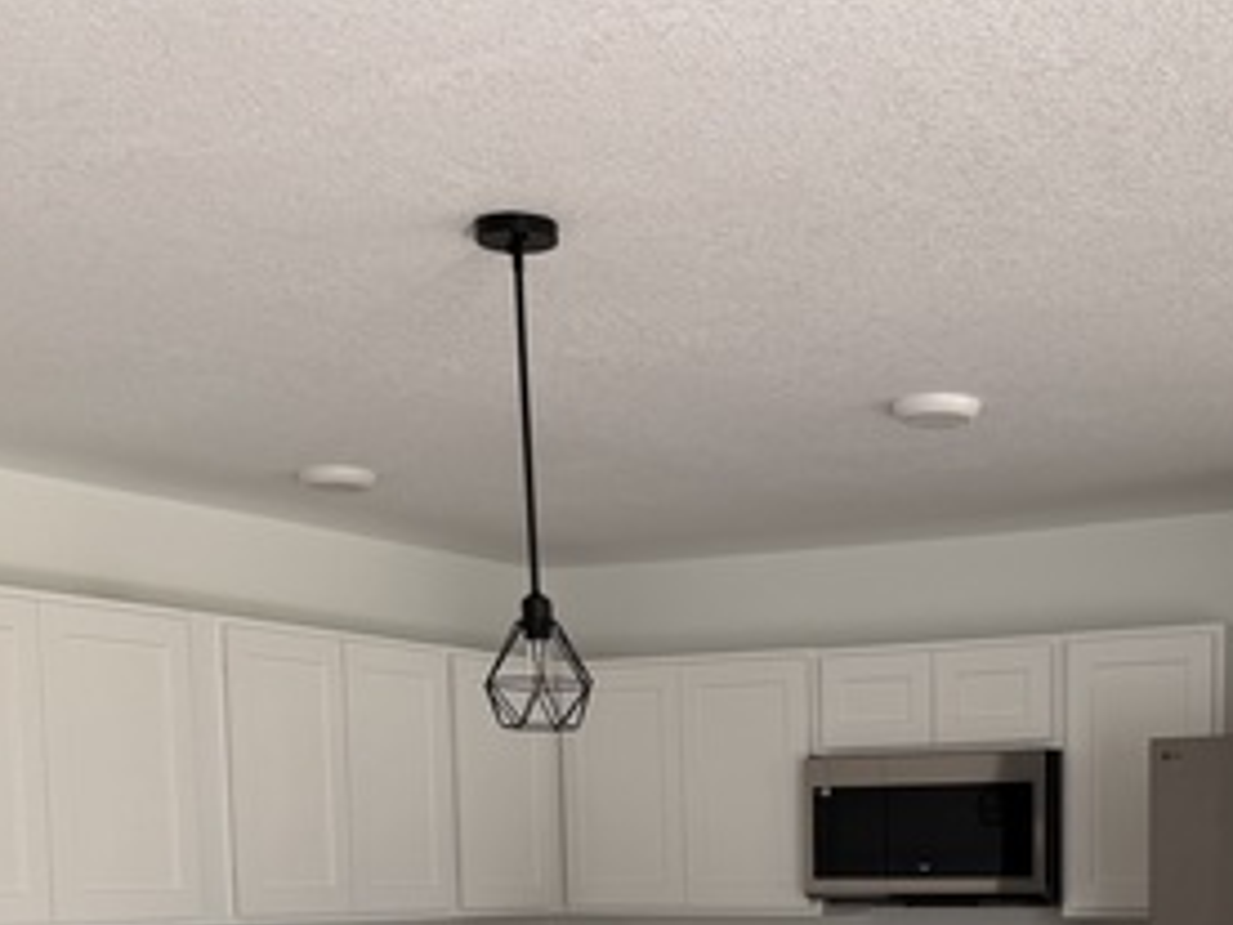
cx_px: 931
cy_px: 1090
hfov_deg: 32.6
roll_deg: +1.1
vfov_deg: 23.2
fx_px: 2066
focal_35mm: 58
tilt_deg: -3.9
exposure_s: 1/123
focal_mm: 6.76
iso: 50
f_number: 1.78
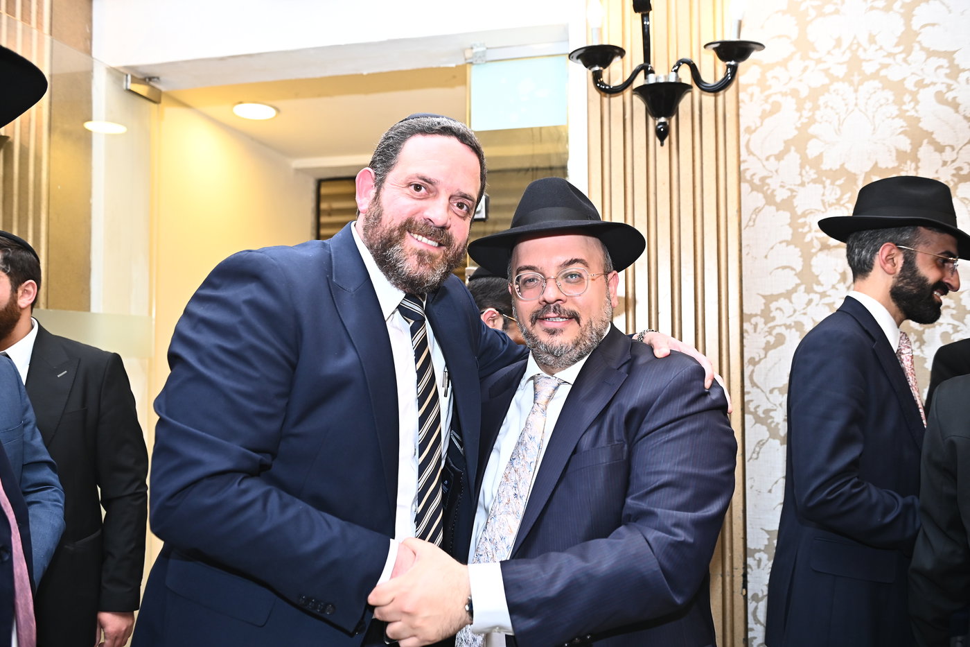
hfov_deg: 60.3
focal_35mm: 31
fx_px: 835
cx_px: 485
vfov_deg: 42.3
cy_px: 324
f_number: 3.5
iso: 1250
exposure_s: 1/200
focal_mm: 31
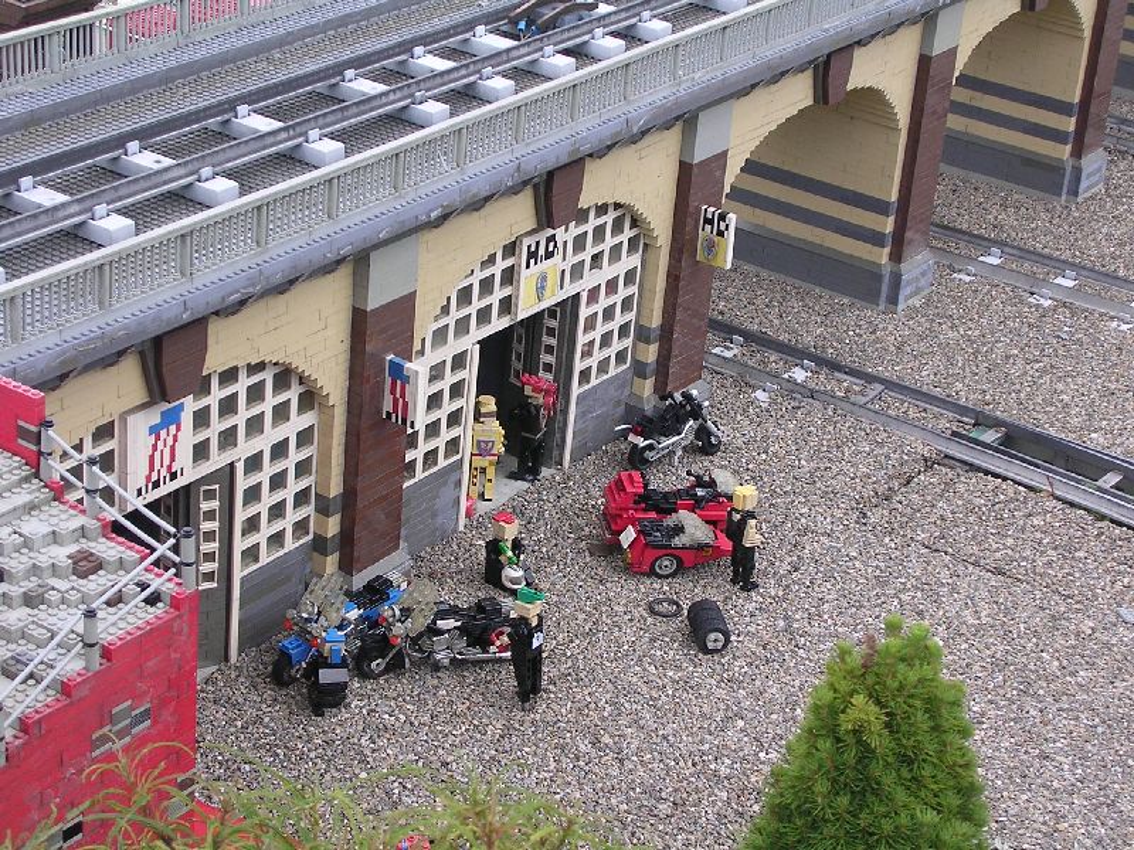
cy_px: 425
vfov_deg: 19.4
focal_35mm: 76
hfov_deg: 25.7
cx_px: 567
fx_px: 2490
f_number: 3.9
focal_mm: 11.6
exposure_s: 1/177
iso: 100
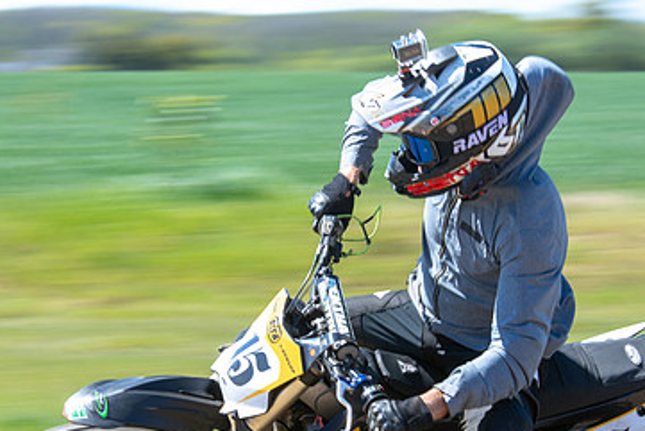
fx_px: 4104
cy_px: 330
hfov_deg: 9.0
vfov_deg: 6.0
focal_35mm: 229
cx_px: 325
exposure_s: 1/160
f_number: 8
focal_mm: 95
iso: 200
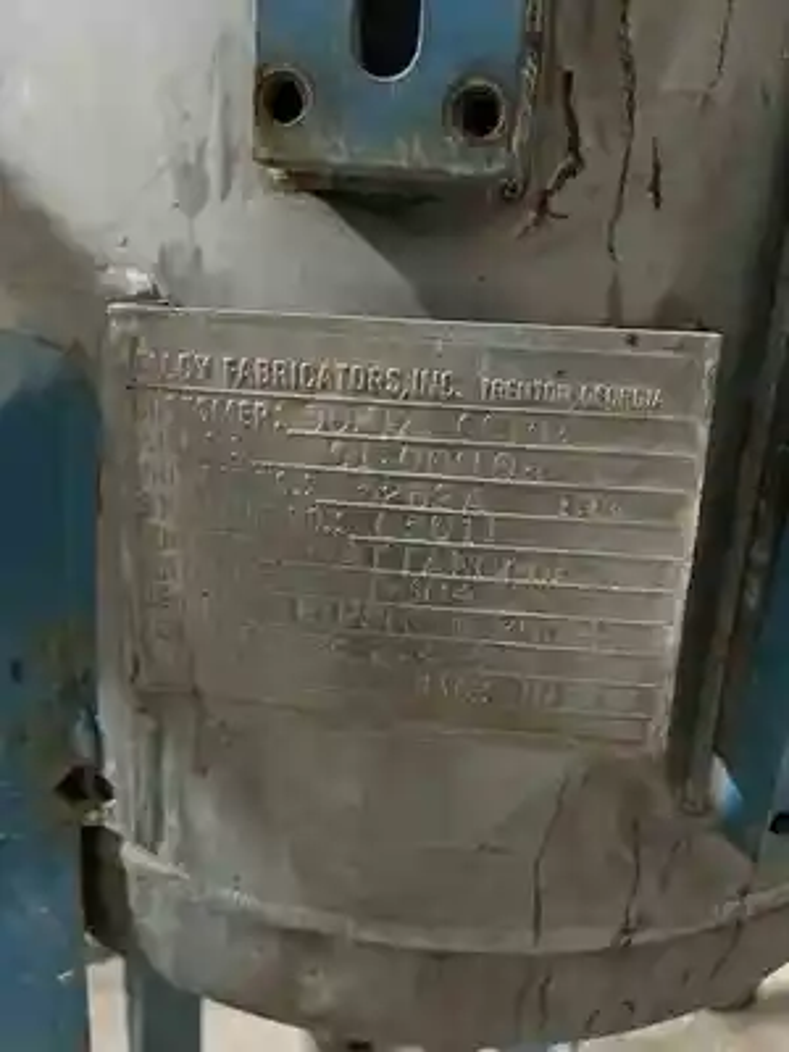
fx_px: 790
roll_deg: -4.4
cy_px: 526
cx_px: 394
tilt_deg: -15.7
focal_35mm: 26
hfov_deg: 53.1
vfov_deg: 67.3
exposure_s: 1/30
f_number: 1.6
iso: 1000
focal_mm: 5.1
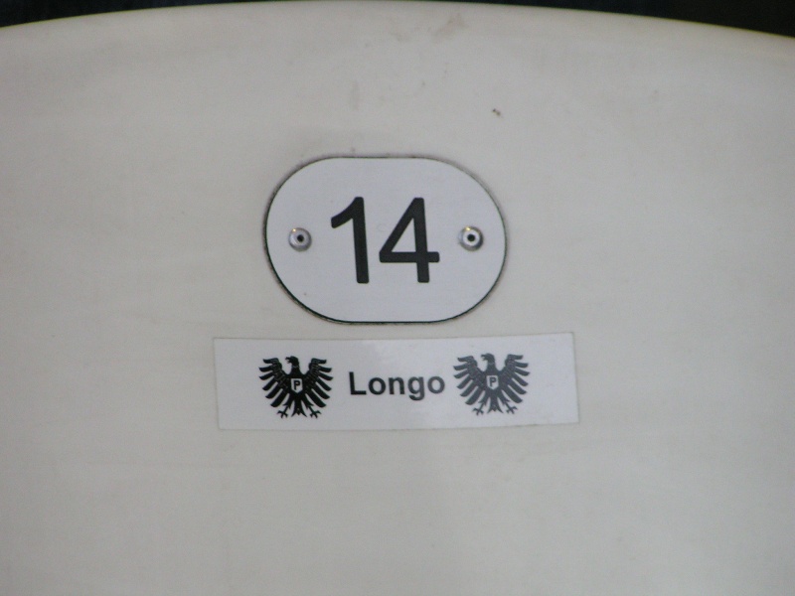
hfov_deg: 6.4
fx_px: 7143
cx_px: 398
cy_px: 298
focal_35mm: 311
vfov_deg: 4.8
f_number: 3.5
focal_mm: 47.6
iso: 200
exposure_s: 1/200
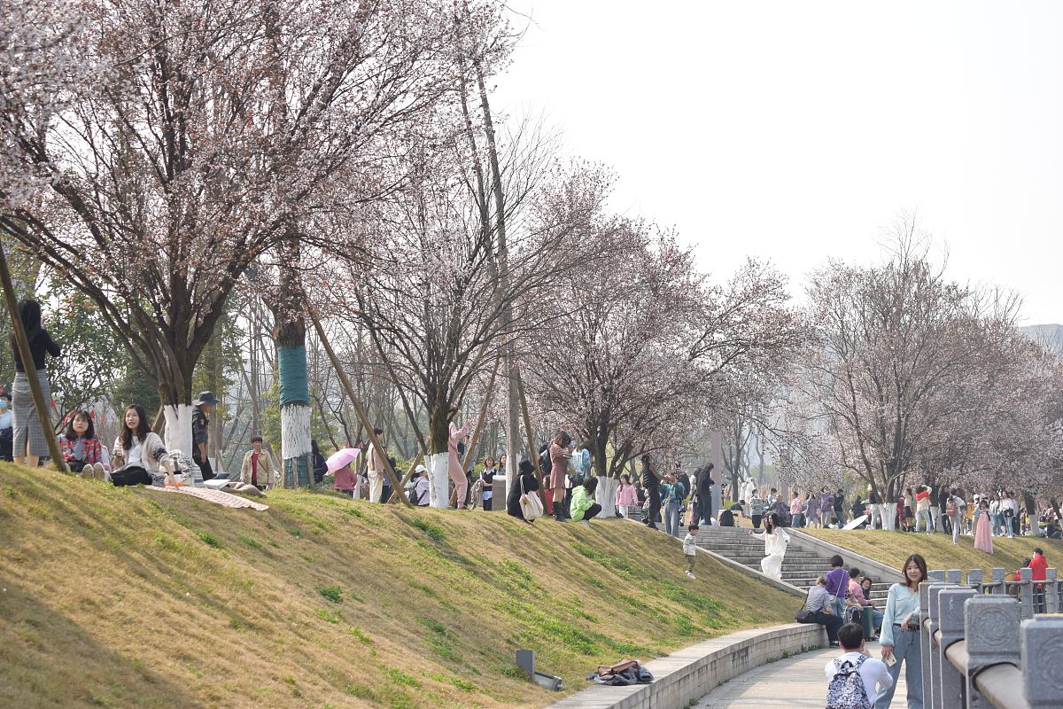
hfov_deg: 24.6
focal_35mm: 82
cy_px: 354
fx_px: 2436
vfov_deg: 16.6
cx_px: 532
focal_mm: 55
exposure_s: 1/1250
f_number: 5.6
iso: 640
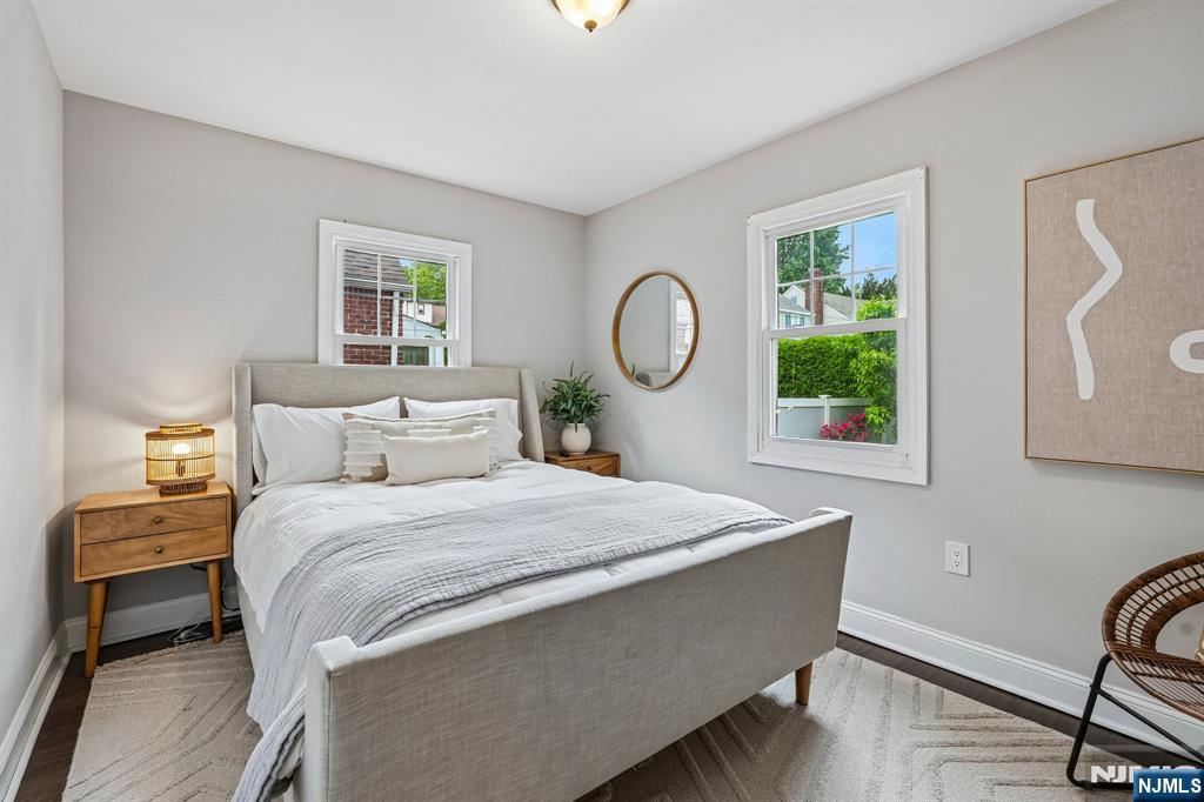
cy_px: 401
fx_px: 535
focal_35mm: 16
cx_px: 602
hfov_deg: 96.8
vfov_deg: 73.7
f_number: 8
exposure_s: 1/25
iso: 400
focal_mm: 16
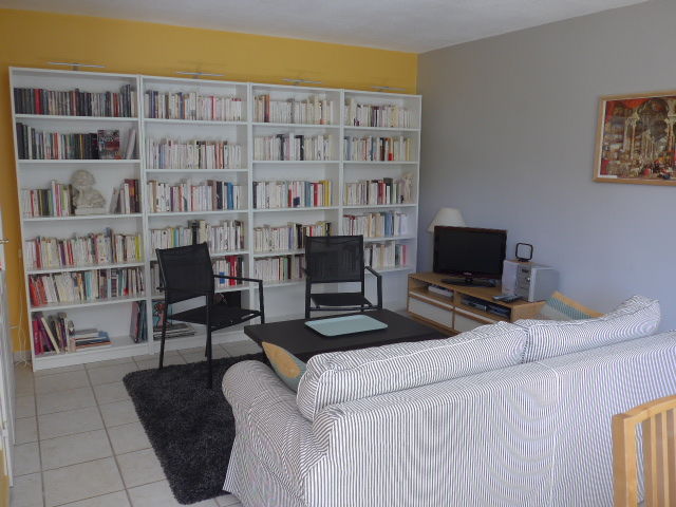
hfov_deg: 61.7
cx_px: 338
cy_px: 254
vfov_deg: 48.2
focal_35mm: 29
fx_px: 566
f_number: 2
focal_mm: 6
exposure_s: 1/60
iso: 125
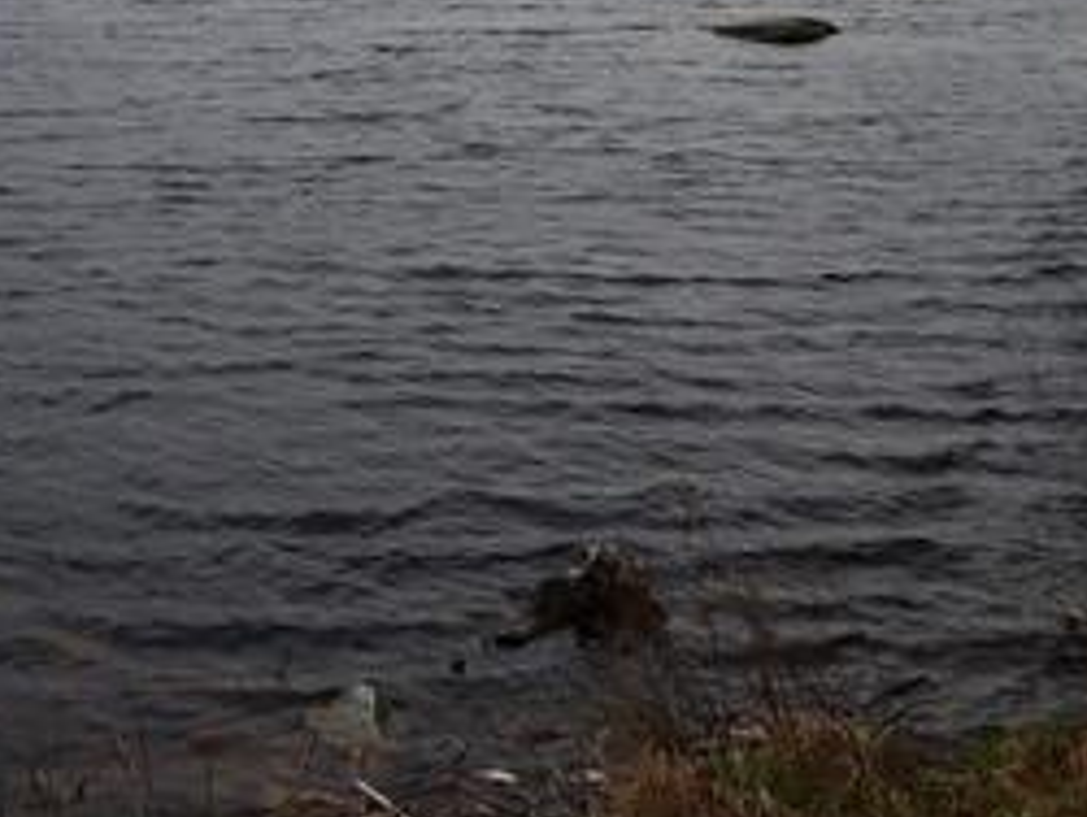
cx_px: 57
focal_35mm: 60
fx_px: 1886
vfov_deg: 23.7
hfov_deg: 30.4
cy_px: 54
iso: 100
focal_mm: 5.5
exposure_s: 1/250
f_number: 9
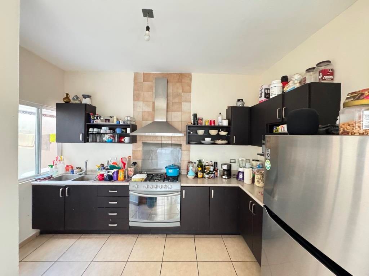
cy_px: 138
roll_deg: -0.3
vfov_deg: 85.7
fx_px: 149
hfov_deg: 102.1
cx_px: 184
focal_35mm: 14
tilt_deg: -0.3
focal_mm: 2.22
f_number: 2.2
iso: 1000
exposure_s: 1/40
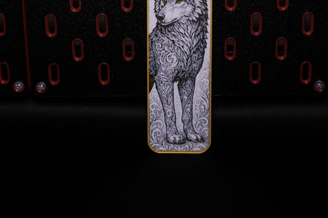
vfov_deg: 16.6
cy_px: 68
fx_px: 747
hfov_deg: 24.8
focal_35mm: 82
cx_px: 177
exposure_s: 1/15
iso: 250
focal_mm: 31.4
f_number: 4.7
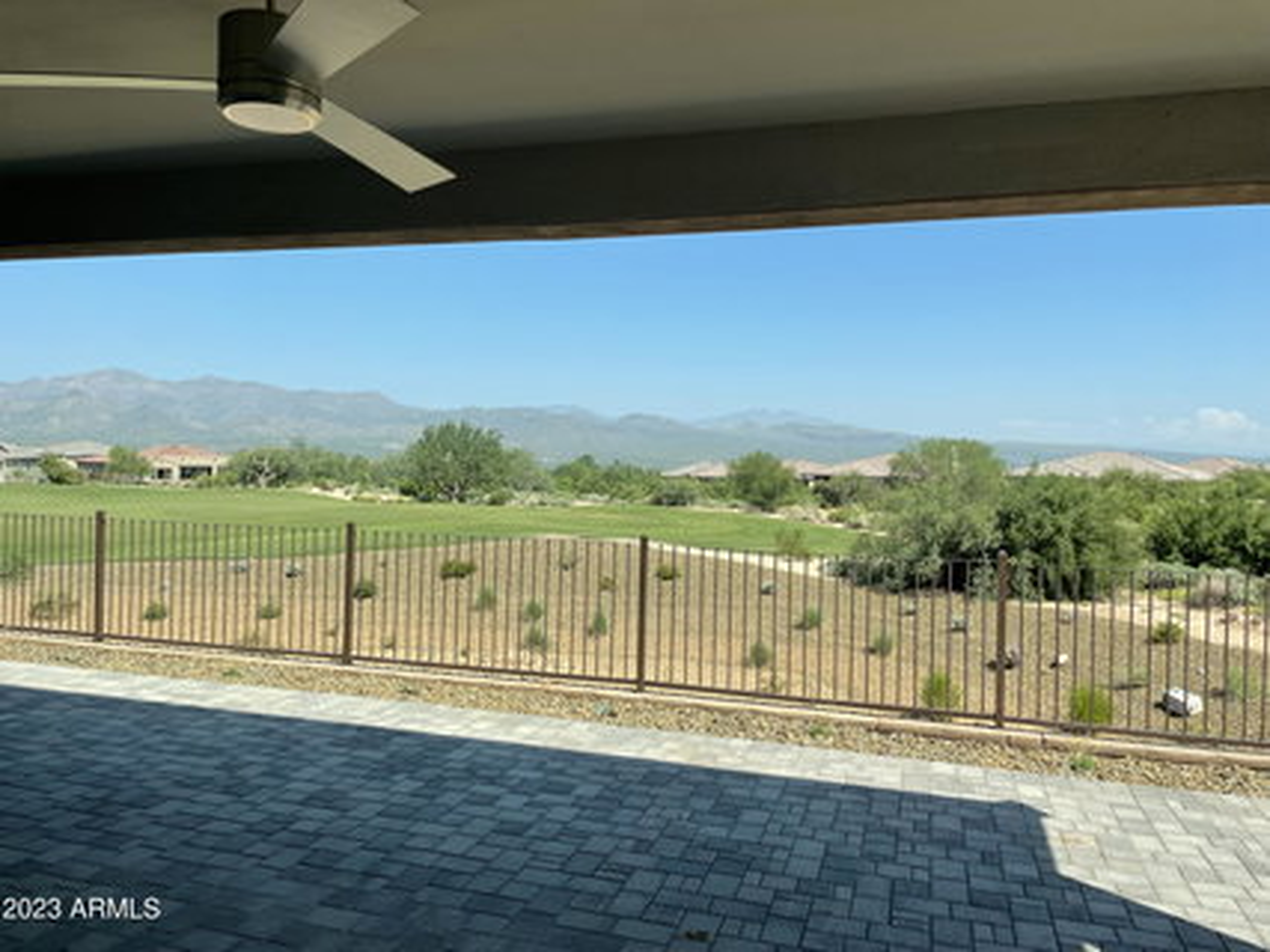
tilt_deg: -0.3
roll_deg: -1.2
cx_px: 635
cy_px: 476
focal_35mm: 26
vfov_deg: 53.0
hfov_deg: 67.3
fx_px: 954
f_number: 1.6
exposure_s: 1/1984
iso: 32
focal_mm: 4.2
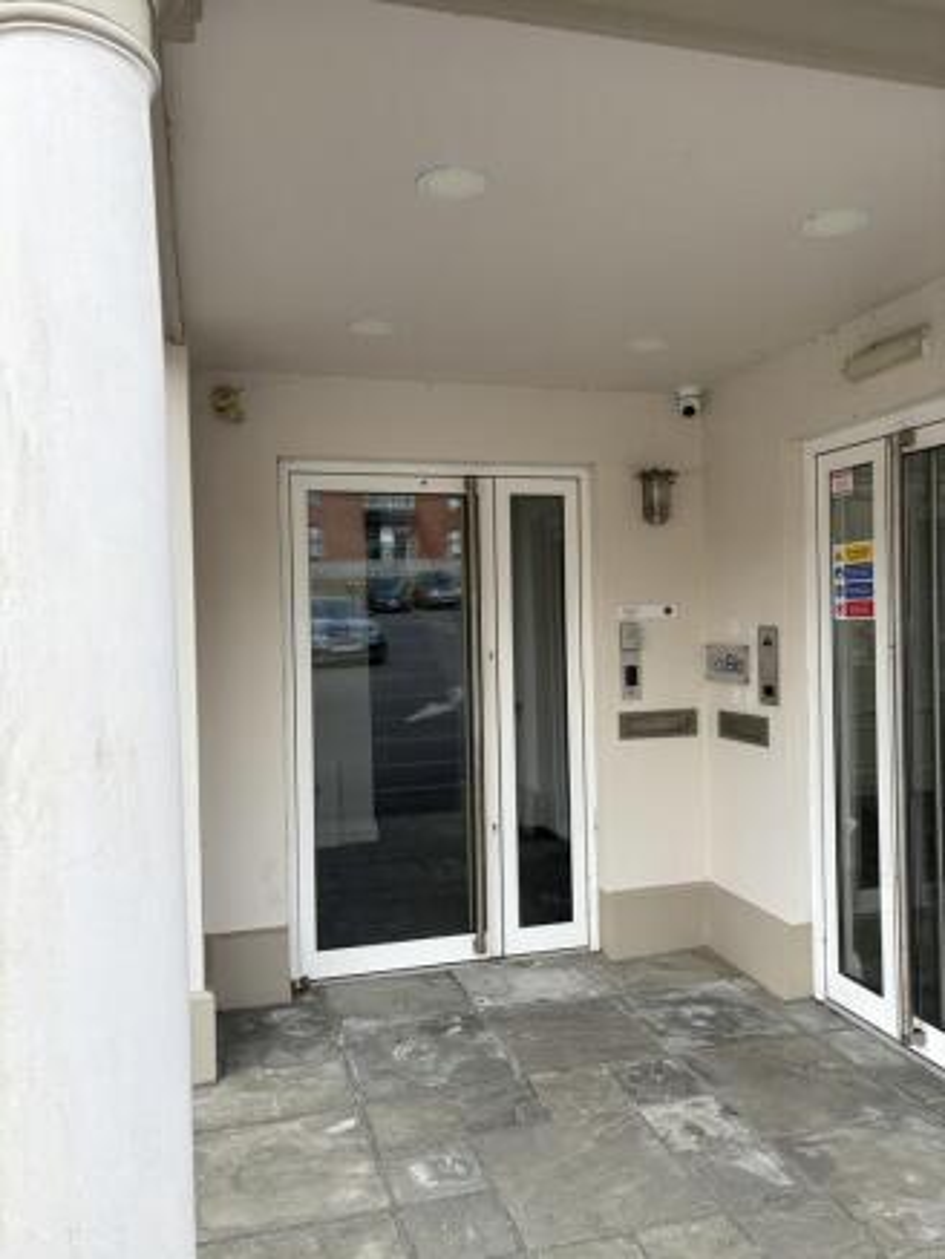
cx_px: 472
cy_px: 630
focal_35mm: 26
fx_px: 946
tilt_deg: +0.4
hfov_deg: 53.1
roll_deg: +1.2
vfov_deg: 67.3
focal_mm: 5.96
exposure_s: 1/527
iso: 50
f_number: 1.6
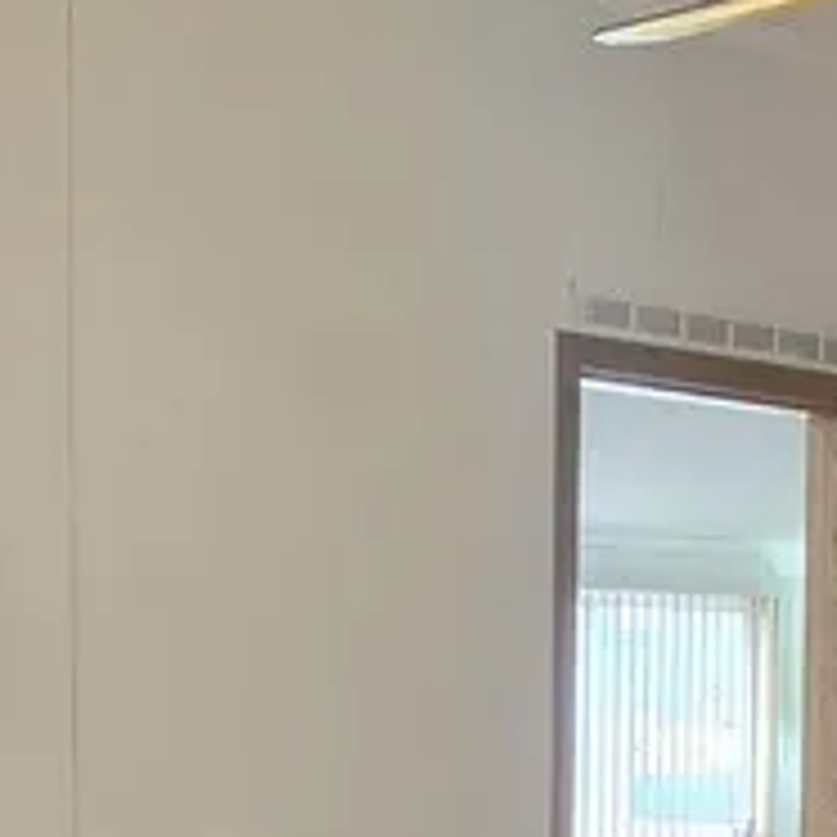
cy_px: 954
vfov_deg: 18.6
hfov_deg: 19.2
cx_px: 706
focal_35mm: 89
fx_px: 2435
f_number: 1.9
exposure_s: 1/120
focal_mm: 2.2
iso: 160
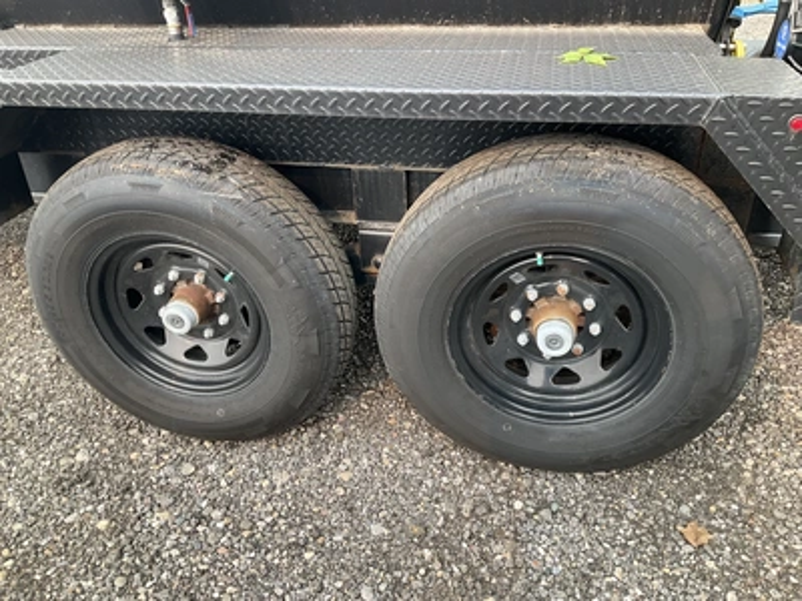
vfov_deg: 48.2
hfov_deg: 61.7
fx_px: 672
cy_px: 300
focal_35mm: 29
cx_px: 401
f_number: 1.8
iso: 20
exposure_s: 1/122
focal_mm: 3
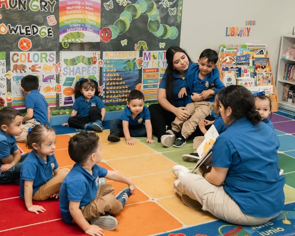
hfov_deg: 36.9
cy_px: 115
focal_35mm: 51
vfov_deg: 29.9
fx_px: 442
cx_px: 154
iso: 1250
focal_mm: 29
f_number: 2.8
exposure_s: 1/250
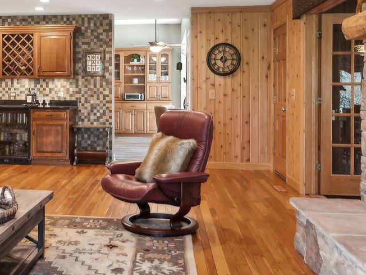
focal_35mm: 43
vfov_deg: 33.4
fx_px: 455
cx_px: 80
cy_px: 97
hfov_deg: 42.1
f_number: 8
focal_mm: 12
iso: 200
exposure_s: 1/13
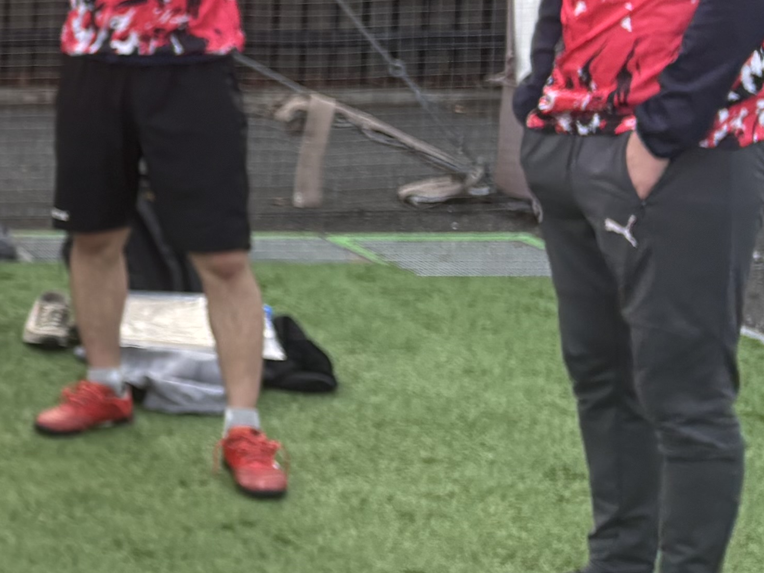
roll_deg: +0.3
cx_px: -638
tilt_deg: -7.7
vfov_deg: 14.5
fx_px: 2230
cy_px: 54
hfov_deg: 16.2
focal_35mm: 101
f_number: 1.6
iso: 40
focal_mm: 5.96
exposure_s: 1/256
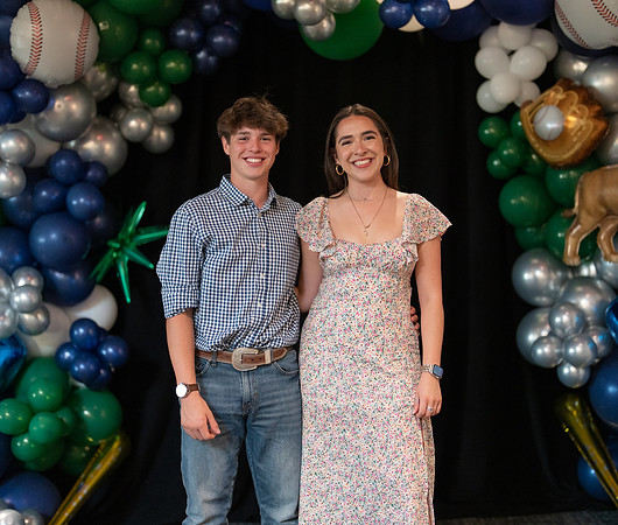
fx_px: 1095
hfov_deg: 31.5
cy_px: 262
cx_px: 311
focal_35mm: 58
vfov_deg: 26.9
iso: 1600
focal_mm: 50
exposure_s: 1/320
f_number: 1.2
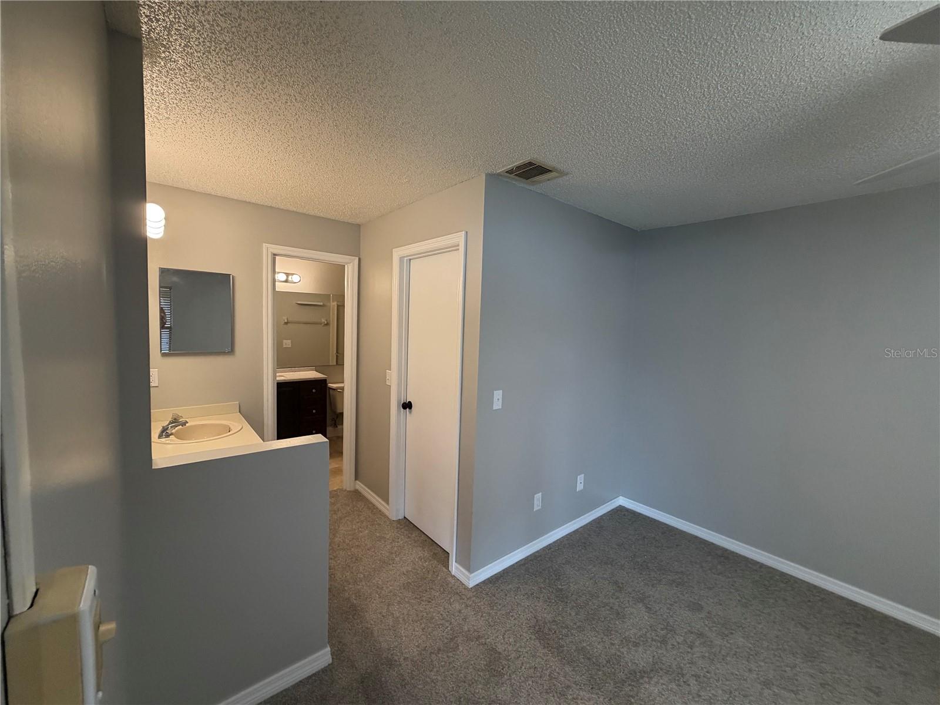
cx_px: 470
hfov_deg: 102.1
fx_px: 380
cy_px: 352
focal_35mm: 14
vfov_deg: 85.7
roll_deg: -1.9
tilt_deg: -4.4
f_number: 2.2
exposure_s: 1/120
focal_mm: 2.22
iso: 320
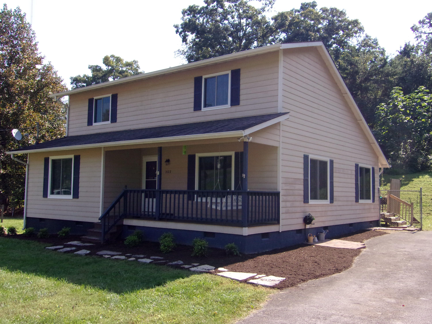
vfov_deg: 41.8
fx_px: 424
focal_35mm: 34
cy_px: 162
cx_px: 216
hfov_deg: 54.0
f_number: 11.6
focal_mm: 6.1
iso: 200
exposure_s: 1/85
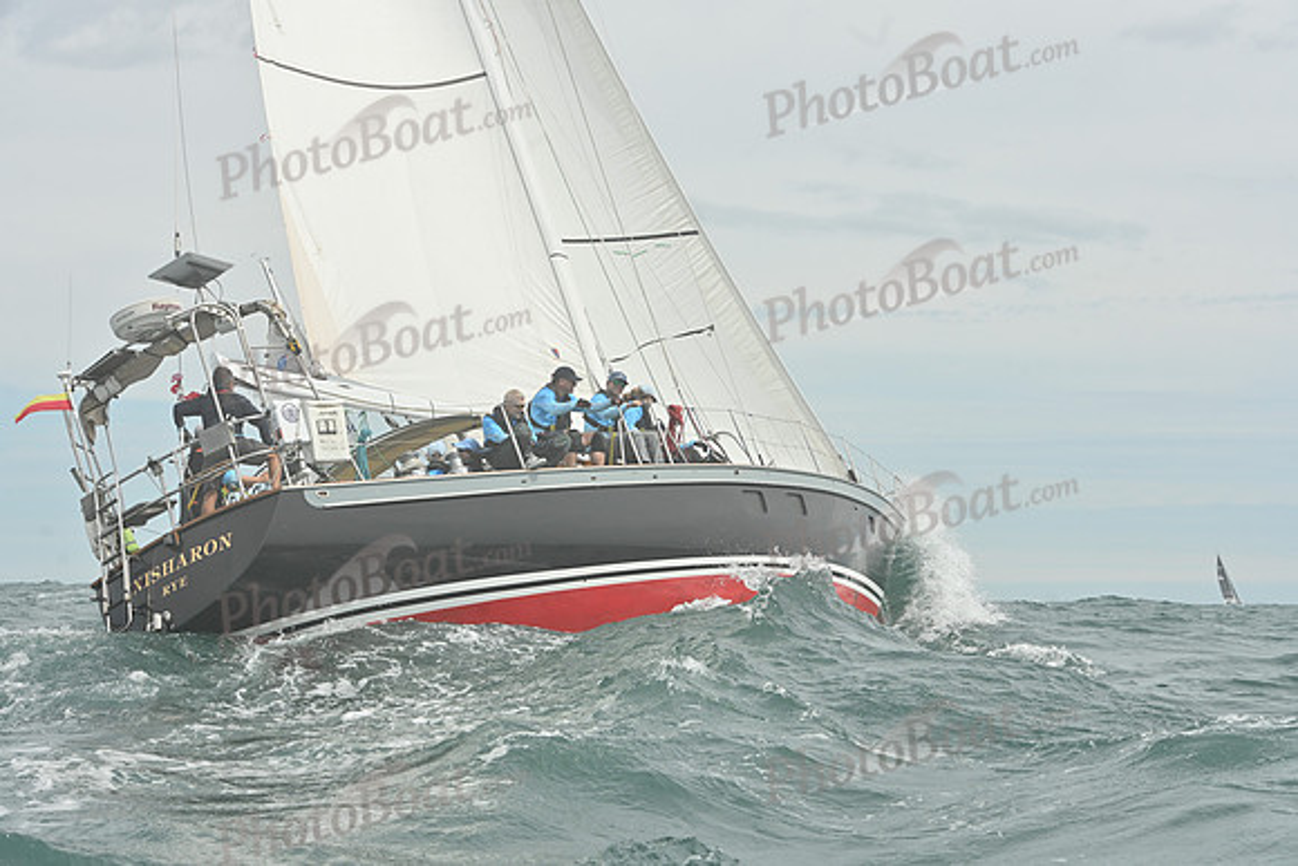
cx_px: 649
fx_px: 2524
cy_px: 433
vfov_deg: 19.5
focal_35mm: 70
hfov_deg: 28.8
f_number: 8
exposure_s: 1/1250
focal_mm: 70
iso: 320
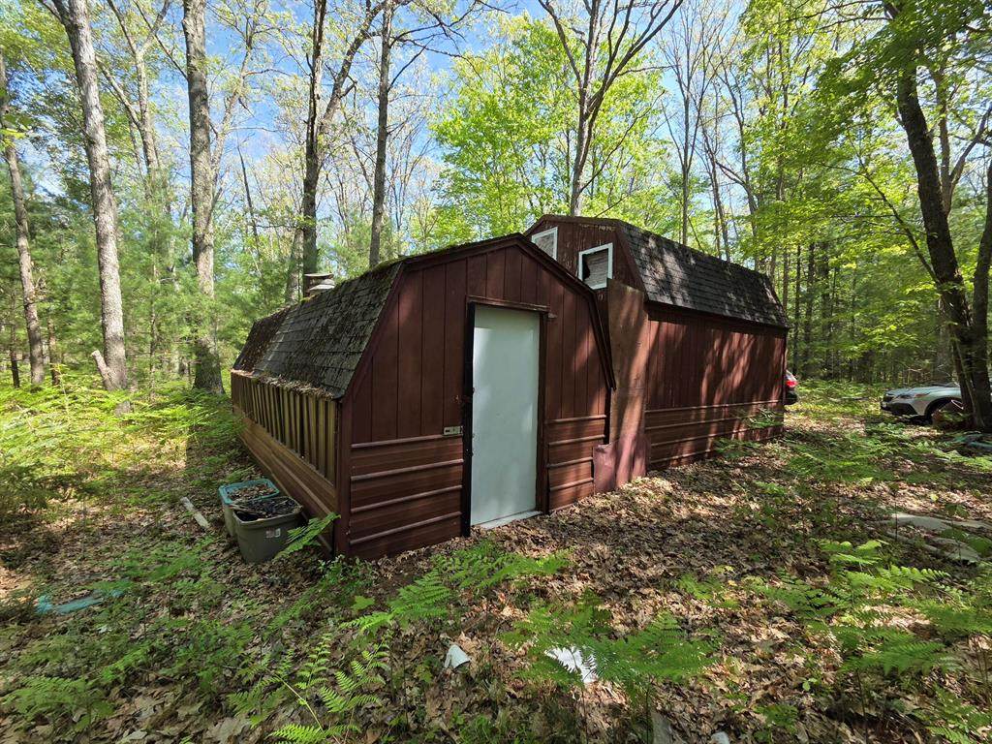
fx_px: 373
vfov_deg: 89.9
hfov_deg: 106.2
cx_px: 496
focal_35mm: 13
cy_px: 372
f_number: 2.2
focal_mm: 2.2
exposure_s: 1/435
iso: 50
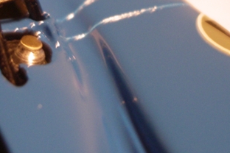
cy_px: 36
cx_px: 33
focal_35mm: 148
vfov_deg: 9.3
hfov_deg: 13.8
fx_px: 945
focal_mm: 10.2
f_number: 3.5
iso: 160
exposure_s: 1/4
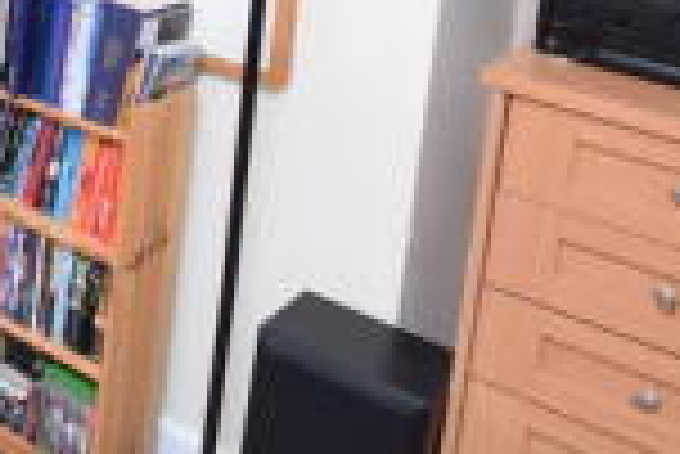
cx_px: -444
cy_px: -146
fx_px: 1229
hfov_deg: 22.6
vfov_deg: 19.3
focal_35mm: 65
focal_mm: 10
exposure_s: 1/60
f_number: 4.5
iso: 500
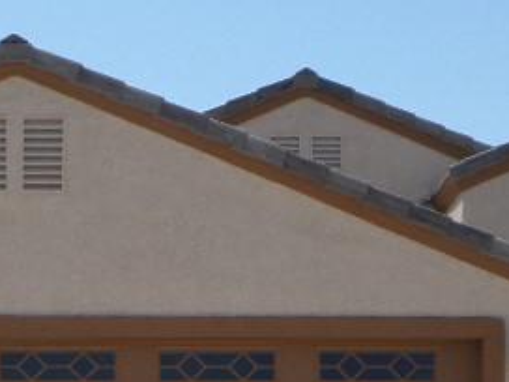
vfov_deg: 9.0
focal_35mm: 162
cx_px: 221
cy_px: 554
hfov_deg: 12.2
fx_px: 2382
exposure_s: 1/1000
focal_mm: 7.8
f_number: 3.2
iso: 80
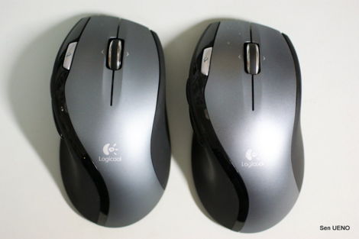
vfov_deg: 18.2
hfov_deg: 27.0
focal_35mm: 75
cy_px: 120
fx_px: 748
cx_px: 180
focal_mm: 50
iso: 400
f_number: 2.8
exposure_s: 1/30
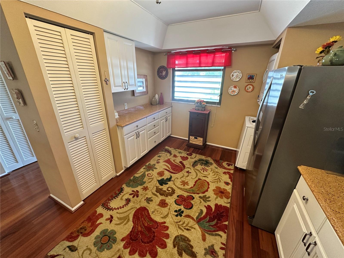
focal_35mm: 14
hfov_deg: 102.1
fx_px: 139
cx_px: 172
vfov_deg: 85.7
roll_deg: -1.1
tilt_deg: -21.3
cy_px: 129
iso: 200
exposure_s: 1/60
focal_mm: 2.22
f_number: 2.2
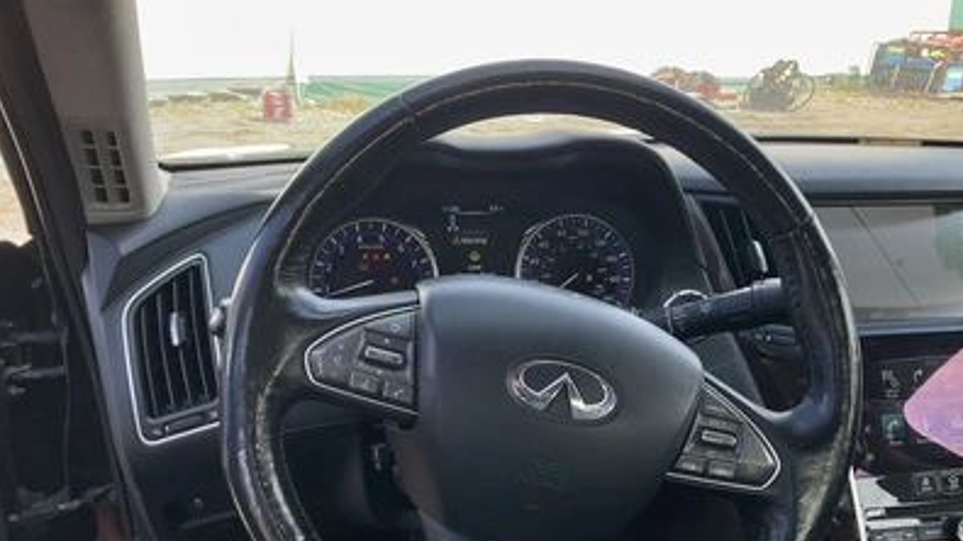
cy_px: 341
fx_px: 817
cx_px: 480
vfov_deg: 36.4
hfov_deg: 61.0
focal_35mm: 32
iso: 20
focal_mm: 3
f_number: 1.8
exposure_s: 1/201
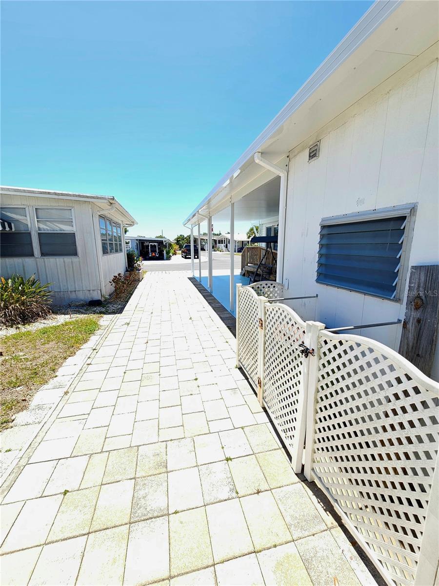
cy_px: 293
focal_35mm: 13
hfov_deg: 89.9
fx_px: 220
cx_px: 220
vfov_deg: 106.2
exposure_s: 1/714
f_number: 2.2
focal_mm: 2.2
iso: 50
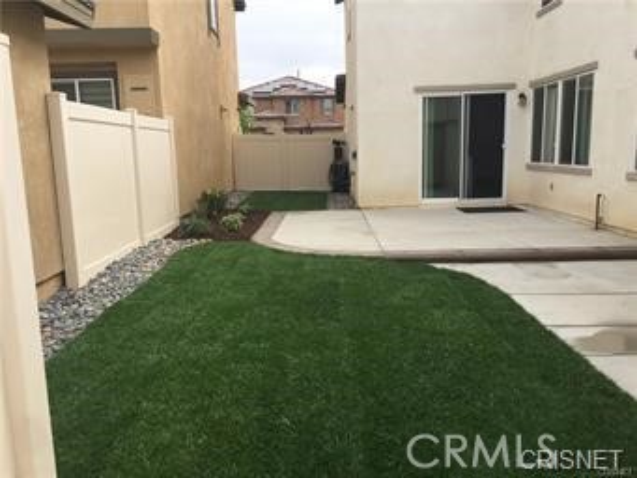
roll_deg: +0.3
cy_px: 239
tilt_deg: -8.4
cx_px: 318
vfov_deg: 48.3
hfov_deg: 61.6
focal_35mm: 29
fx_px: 534
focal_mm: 4.15
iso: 32
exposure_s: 1/989
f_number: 2.2
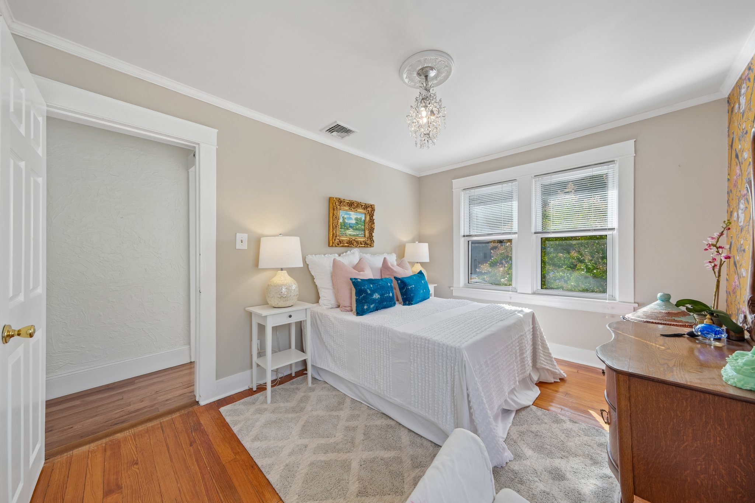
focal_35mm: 12
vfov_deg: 90.0
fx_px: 252
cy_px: 252
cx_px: 378
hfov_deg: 112.6
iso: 160
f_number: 5.6
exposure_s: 1/35
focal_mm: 8
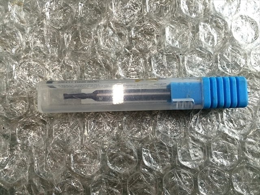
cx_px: 130
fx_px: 218
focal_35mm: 29
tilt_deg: -86.6
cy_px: 98
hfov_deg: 61.7
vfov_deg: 48.2
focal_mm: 4.15
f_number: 2.2
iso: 100
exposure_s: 1/30
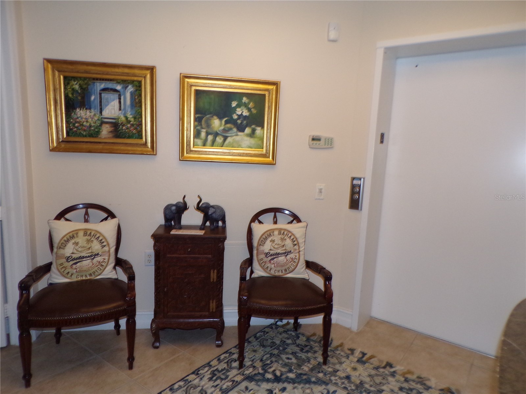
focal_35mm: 24
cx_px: 263
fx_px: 365
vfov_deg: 56.8
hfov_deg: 71.6
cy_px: 197
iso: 200
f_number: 3
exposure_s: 1/34
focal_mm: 4.3
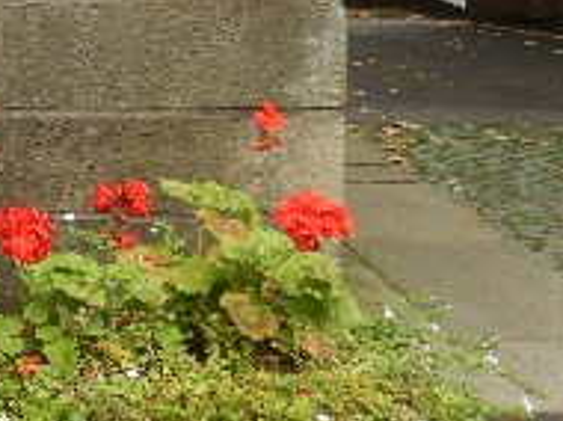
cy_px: 6
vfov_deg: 10.9
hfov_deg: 13.1
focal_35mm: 135
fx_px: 2193
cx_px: -471
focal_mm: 5.7
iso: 125
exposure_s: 1/100
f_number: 3.8
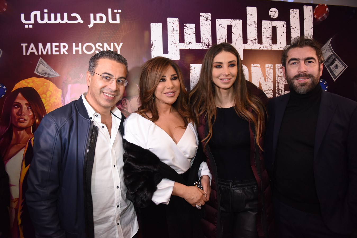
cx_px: 178
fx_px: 238
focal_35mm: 24
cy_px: 119
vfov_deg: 53.2
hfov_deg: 73.7
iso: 2000
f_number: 2.8
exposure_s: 1/160
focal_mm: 24
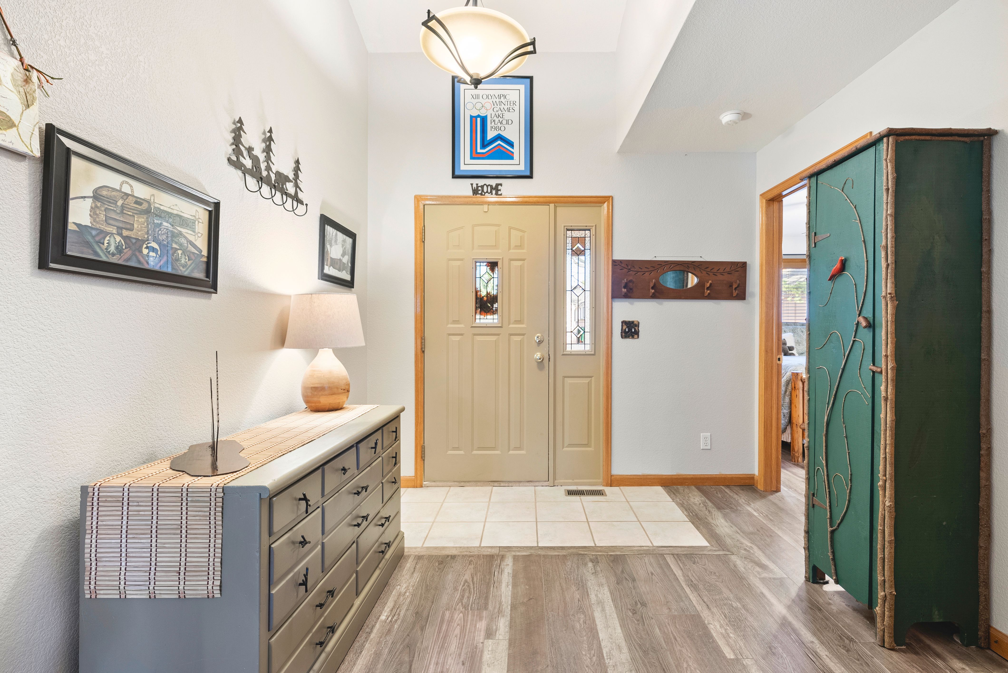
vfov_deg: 73.8
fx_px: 448
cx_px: 504
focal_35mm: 16
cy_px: 336
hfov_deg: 96.7
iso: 800
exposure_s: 1.3
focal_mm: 16
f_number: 8
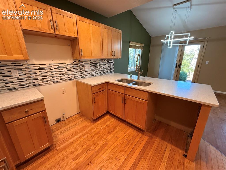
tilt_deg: -15.9
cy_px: 85
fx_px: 91
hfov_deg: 102.1
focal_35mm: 14
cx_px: 113
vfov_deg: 85.7
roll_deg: +0.9
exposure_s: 1/62
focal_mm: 2.22
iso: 200
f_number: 2.2
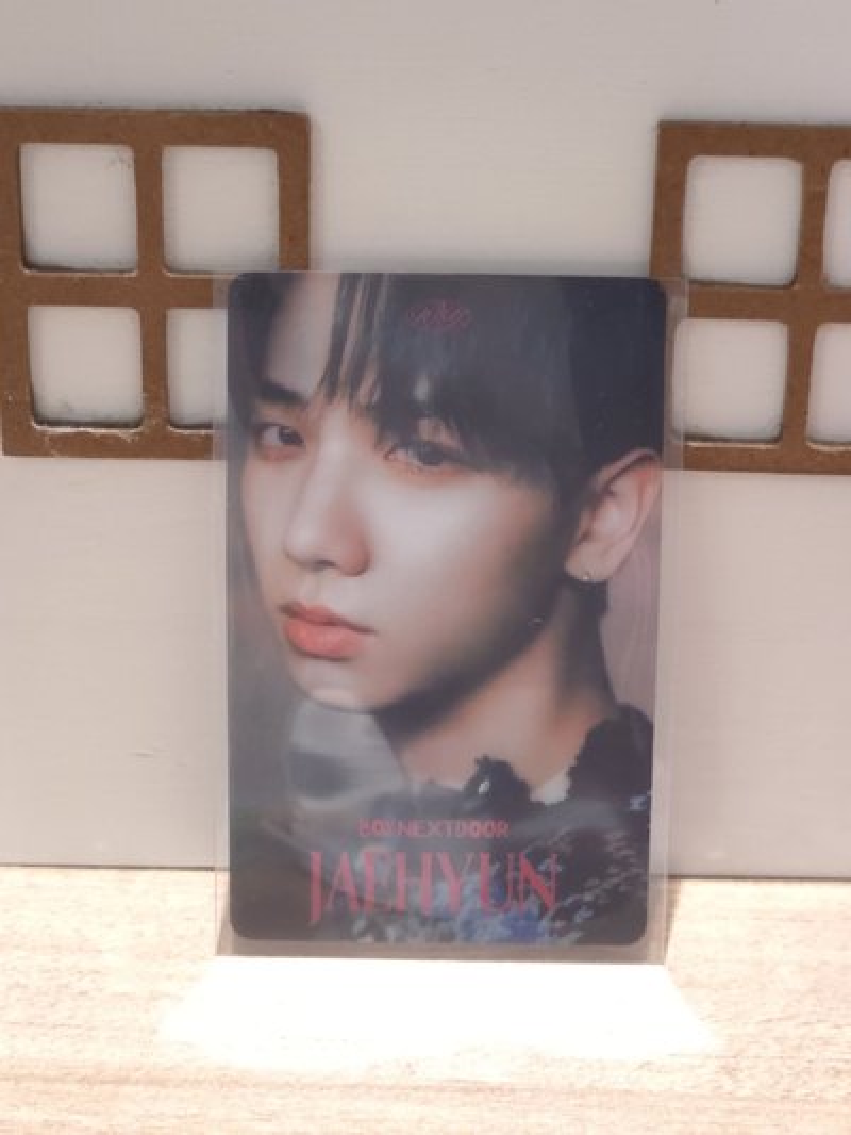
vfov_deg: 28.2
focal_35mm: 69
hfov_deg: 21.3
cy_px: 568
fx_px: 2261
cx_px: 426
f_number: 2.4
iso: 320
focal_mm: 7
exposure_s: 1/30
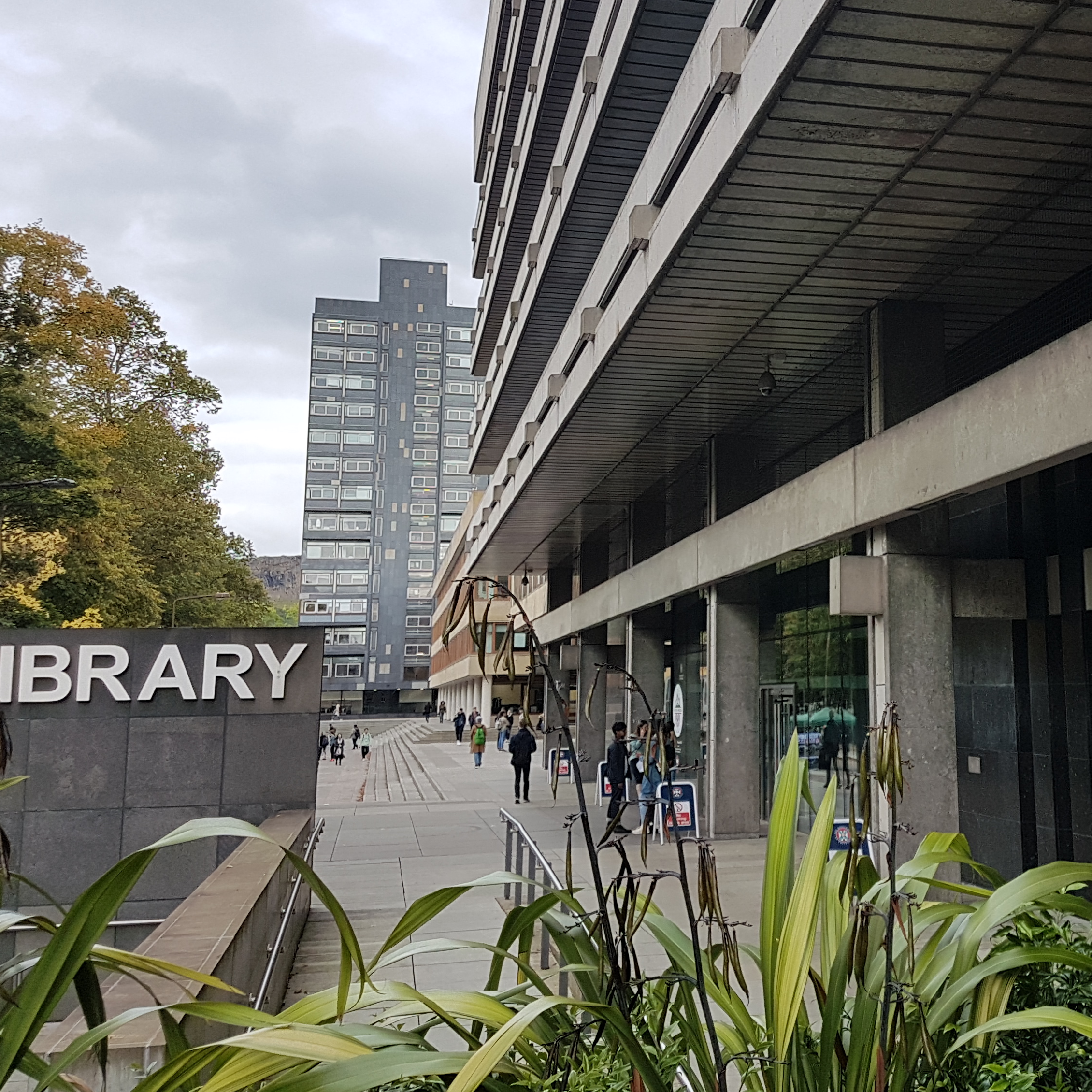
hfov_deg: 39.9
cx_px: 806
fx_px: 1463
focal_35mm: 41
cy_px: 421
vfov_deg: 40.7
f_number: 1.7
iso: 40
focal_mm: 4.2
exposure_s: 1/582
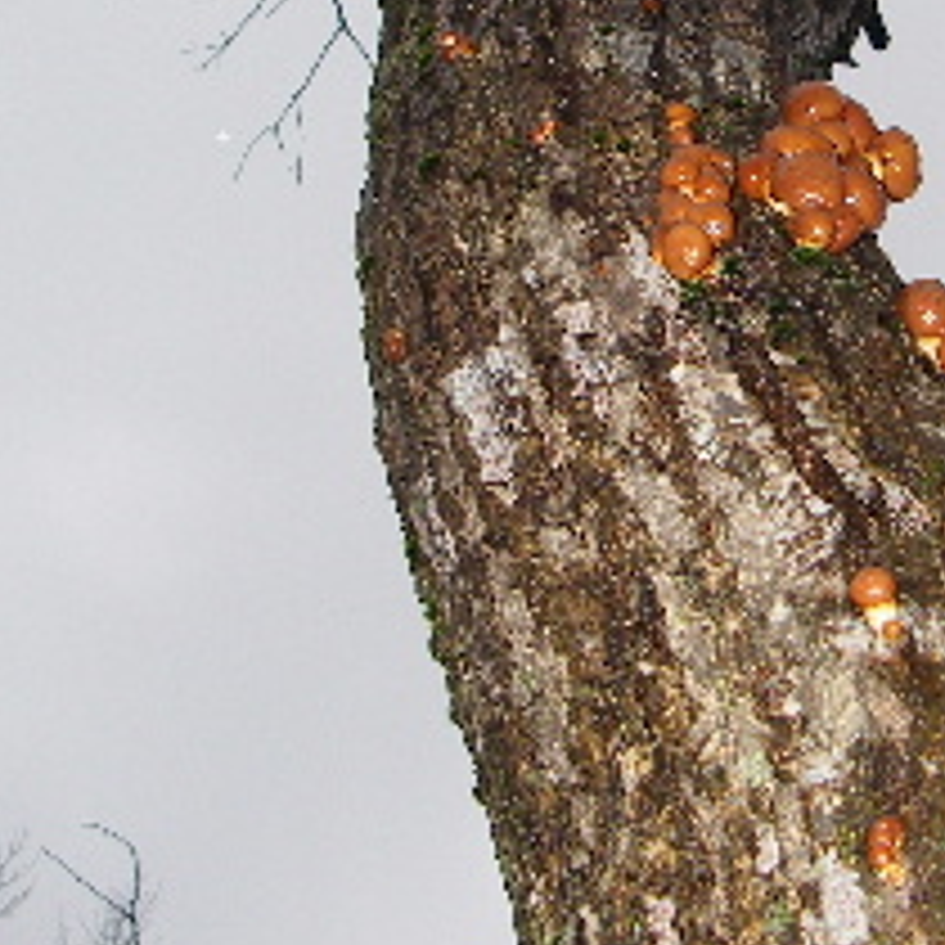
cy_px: 214
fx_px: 2471
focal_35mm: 80
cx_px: 796
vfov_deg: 21.4
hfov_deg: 21.3
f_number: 3.3
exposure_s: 1/160
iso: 64
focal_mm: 6.3
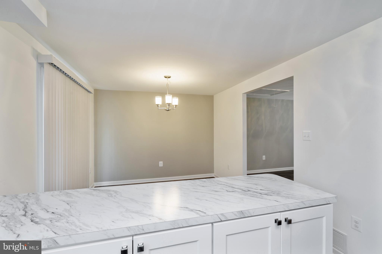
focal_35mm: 16
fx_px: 170
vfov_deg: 73.7
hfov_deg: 96.7
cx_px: 191
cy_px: 127
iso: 100
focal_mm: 16
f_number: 10
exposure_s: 1/1.67
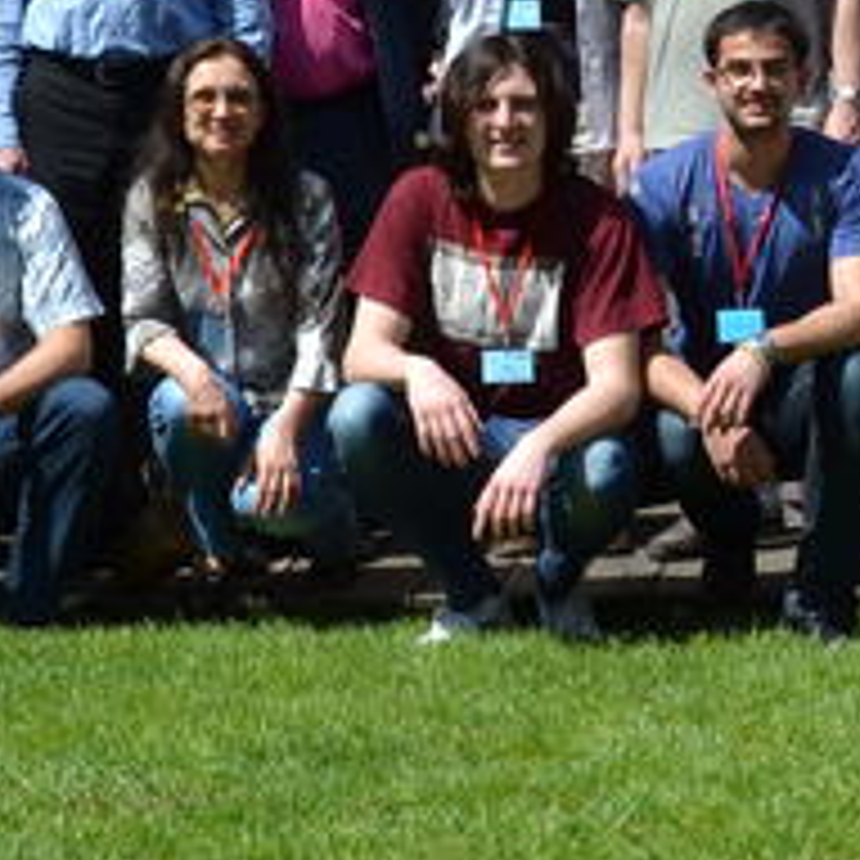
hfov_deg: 9.8
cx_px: 932
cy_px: 5
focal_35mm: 176
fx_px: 4947
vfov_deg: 9.9
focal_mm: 22
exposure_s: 1/250
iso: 100
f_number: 8
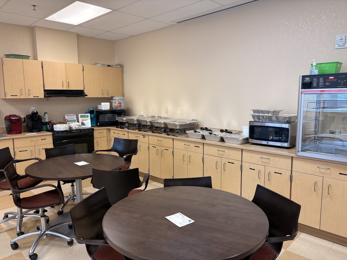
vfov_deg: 53.1
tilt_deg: -7.1
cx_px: 174
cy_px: 130
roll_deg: +0.6
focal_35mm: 26
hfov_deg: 67.3
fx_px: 261
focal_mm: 5.96
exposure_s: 1/120
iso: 100
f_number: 1.6
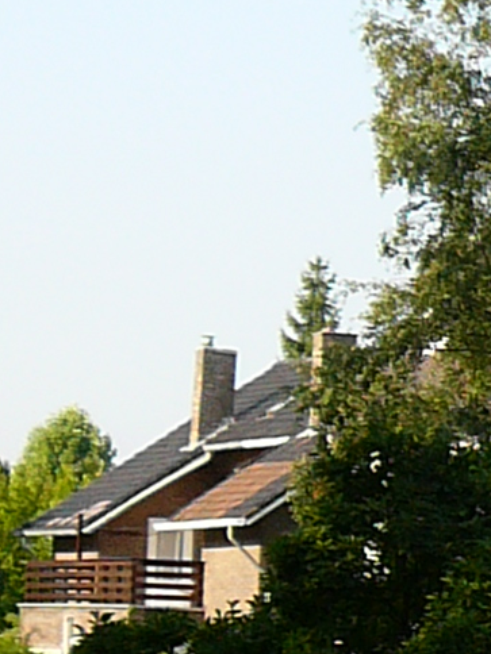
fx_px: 3499
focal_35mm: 185
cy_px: 550
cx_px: 933
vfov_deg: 10.6
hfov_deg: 7.7
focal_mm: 5.2
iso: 80
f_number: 2.8
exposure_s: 1/500
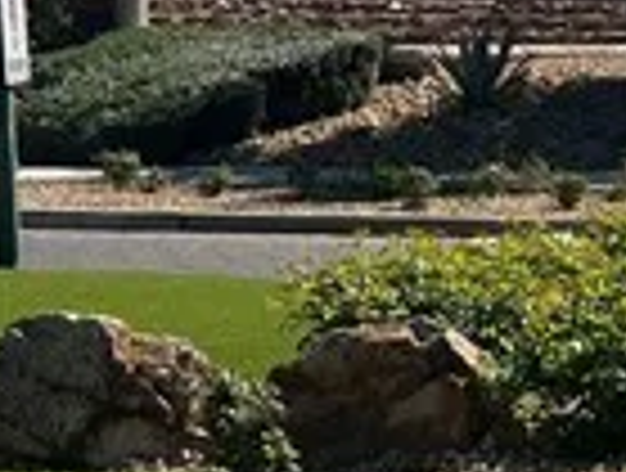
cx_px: 1238
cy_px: 144
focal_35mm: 191
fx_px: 3463
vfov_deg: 7.8
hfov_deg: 9.6
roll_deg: -0.5
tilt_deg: -4.0
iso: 50
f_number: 1.5
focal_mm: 5.7
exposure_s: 1/5319
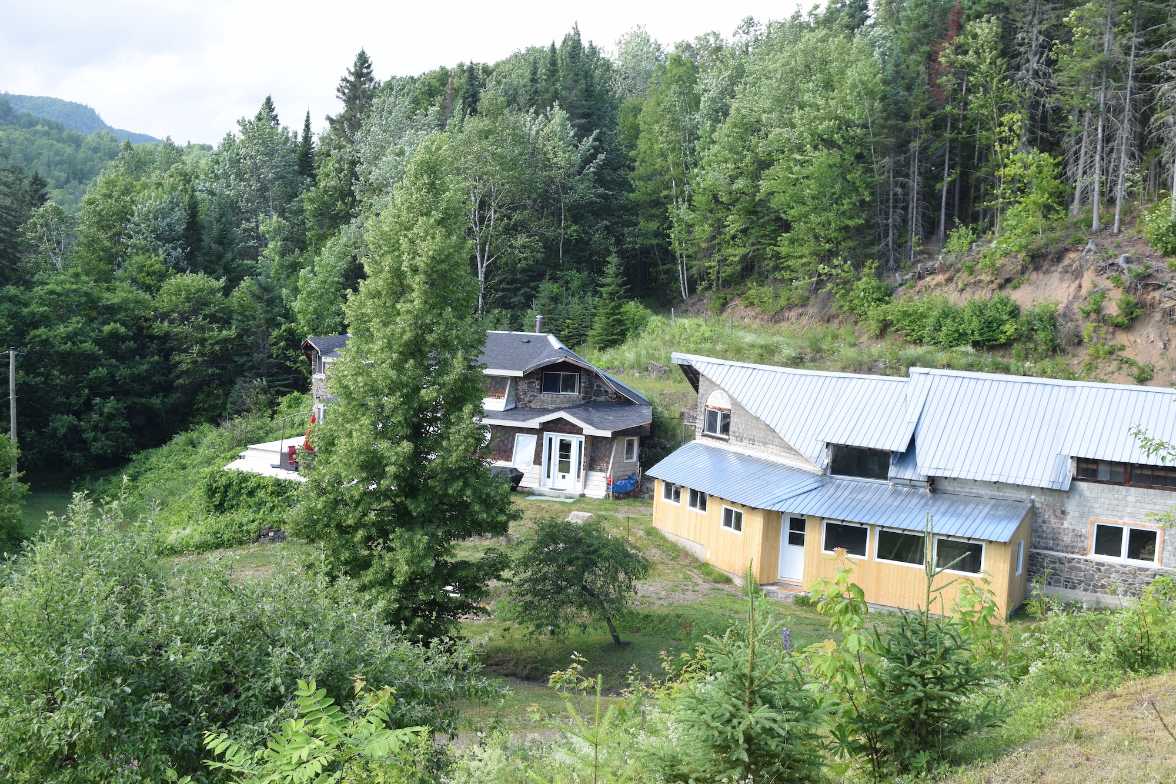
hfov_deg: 49.6
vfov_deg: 34.2
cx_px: 588
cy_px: 392
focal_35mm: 39
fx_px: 1274
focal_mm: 26
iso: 360
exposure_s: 1/250
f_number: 8
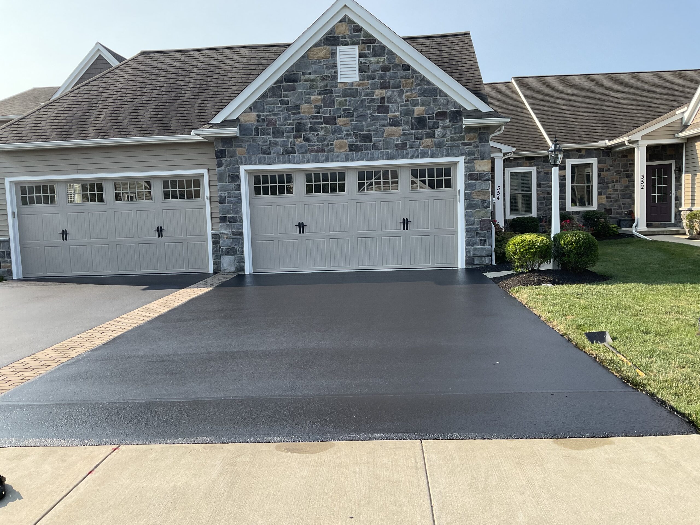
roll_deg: +1.5
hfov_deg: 61.7
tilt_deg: -3.1
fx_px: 586
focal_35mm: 29
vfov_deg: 48.2
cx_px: 350
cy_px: 262
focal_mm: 3
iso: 16
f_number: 1.8
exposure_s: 1/869
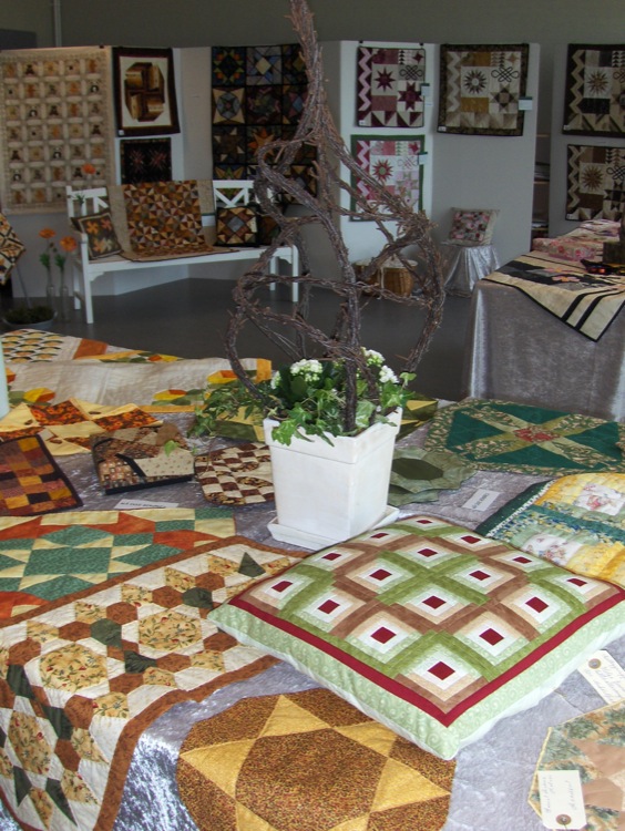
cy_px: 416
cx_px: 312
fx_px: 985
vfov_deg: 45.7
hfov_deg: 35.2
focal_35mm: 41
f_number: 3.5
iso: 100
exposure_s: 1/60
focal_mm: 6.5
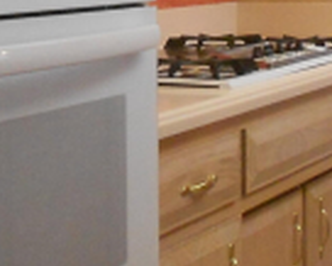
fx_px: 1219
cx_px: 316
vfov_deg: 12.3
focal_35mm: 124
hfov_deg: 15.3
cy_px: -22
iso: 320
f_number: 3.2
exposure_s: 1/30
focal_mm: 4.6
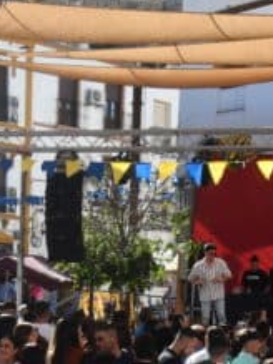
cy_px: 480
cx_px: 17
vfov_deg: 18.4
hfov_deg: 14.7
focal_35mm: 99
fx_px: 1042
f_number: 8
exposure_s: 1/250
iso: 125
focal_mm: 15
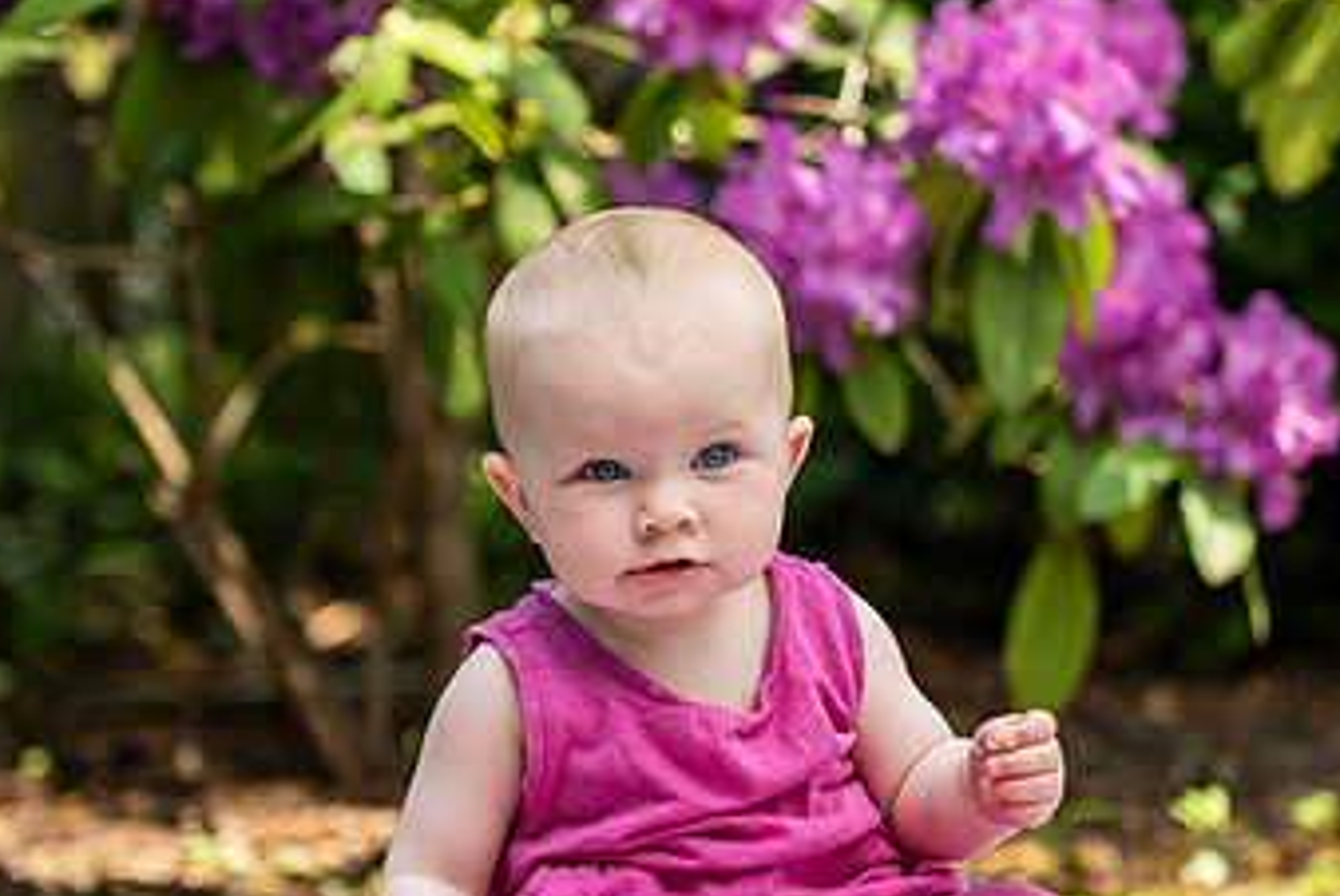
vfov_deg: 8.0
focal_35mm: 172
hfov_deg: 11.9
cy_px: 531
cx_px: 839
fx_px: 6408
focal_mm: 98
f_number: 2.8
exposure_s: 1/1000
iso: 400
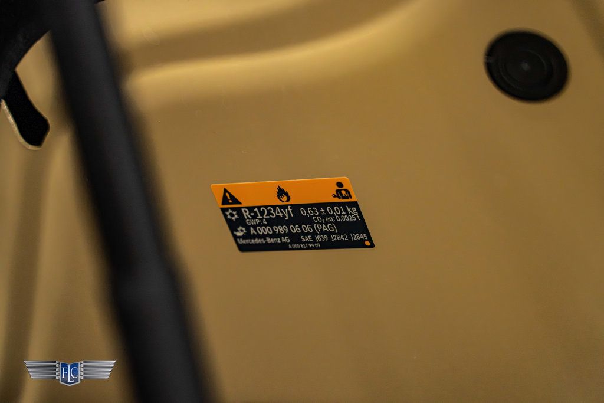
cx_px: 302
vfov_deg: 13.0
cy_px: 202
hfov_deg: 19.5
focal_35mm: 105
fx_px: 1762
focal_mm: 105
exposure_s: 1/100
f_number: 4
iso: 1600
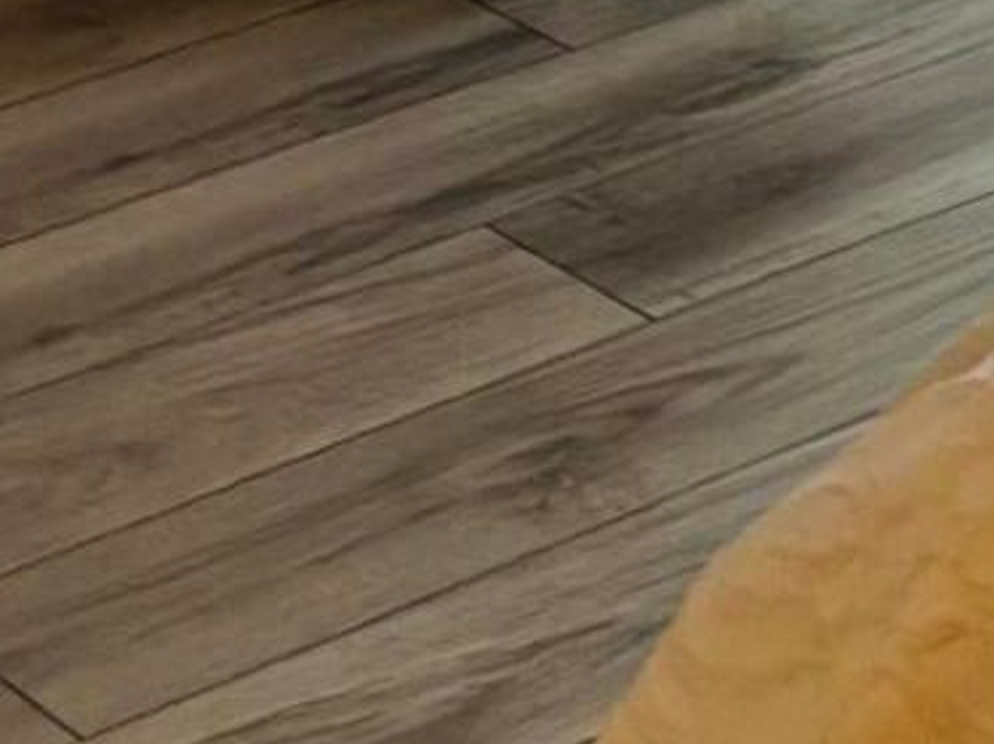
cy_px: -2051
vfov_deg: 6.3
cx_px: 1748
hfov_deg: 9.4
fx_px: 5766
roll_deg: +0.4
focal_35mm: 201
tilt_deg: -3.1
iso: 200
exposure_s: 1/60
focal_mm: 5.96
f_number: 1.6
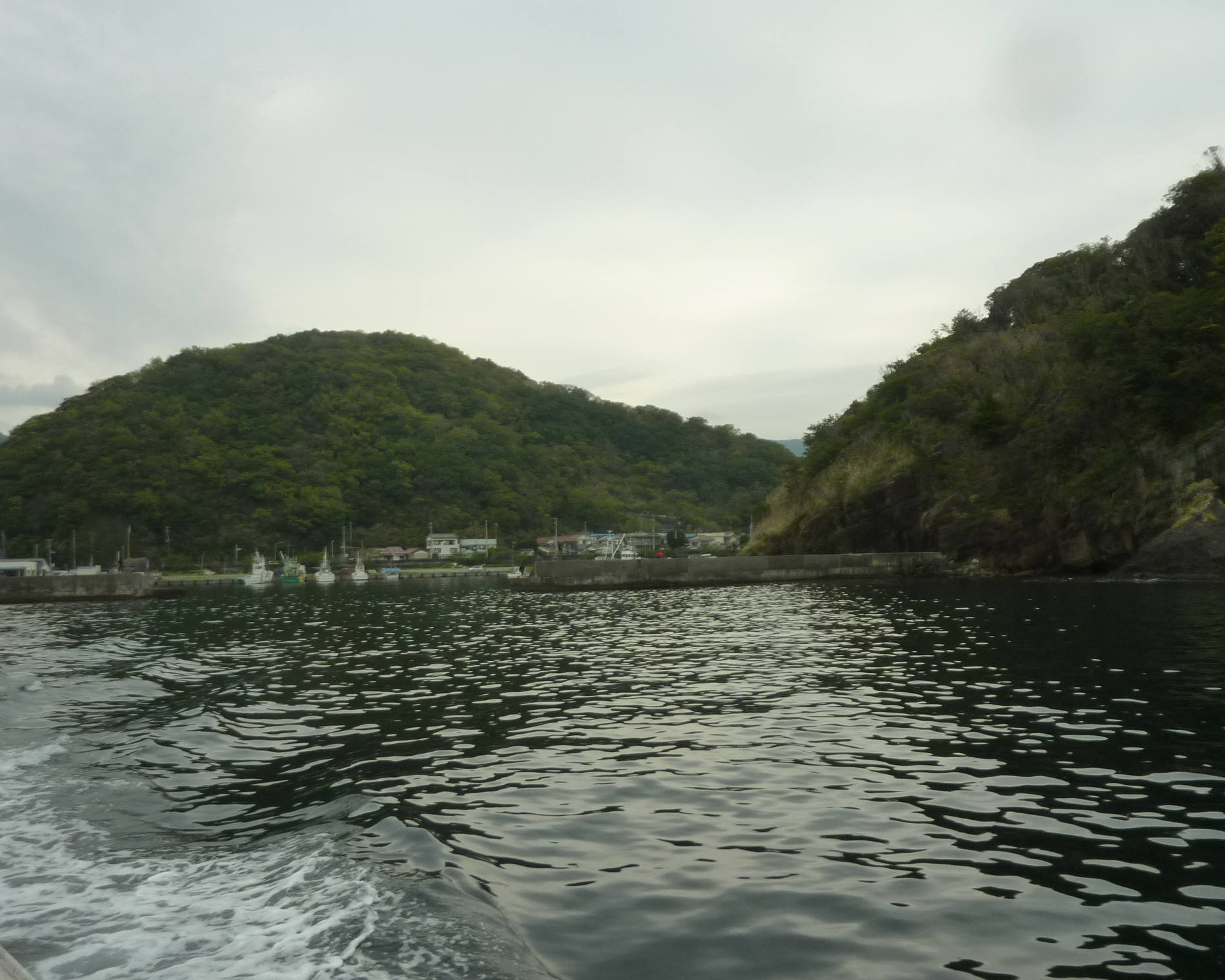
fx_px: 979
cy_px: 493
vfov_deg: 53.2
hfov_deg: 64.0
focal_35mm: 27
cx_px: 639
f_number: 4
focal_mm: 4.1
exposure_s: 1/250
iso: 160
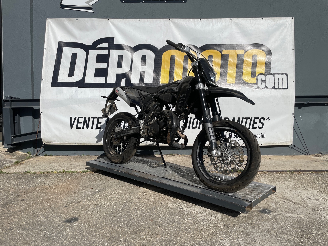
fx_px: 246
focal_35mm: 26
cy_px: 123
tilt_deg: -3.3
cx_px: 164
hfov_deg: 67.3
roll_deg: +0.1
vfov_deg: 53.1
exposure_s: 1/9091
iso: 32
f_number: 1.6
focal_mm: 4.2
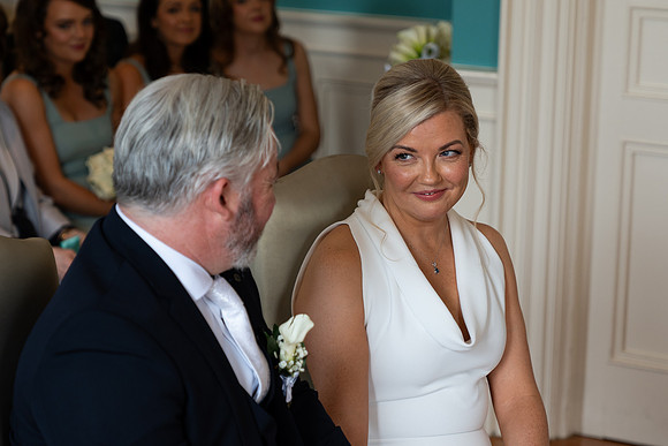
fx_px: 1949
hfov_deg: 19.5
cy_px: 223
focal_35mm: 105
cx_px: 334
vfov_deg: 13.0
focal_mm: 70
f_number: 2.8
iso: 320
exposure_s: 1/160
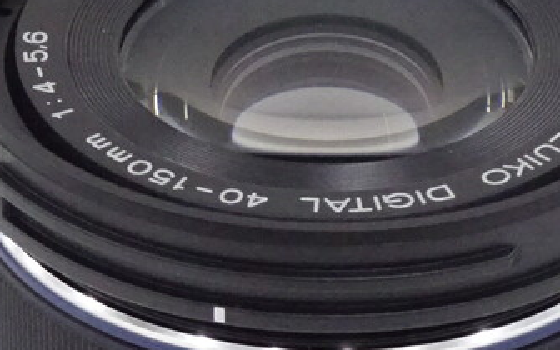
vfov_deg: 4.2
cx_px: 282
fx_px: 4792
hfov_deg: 6.7
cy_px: 423
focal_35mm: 314
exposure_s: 1/100
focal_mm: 14.12
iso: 800
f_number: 5
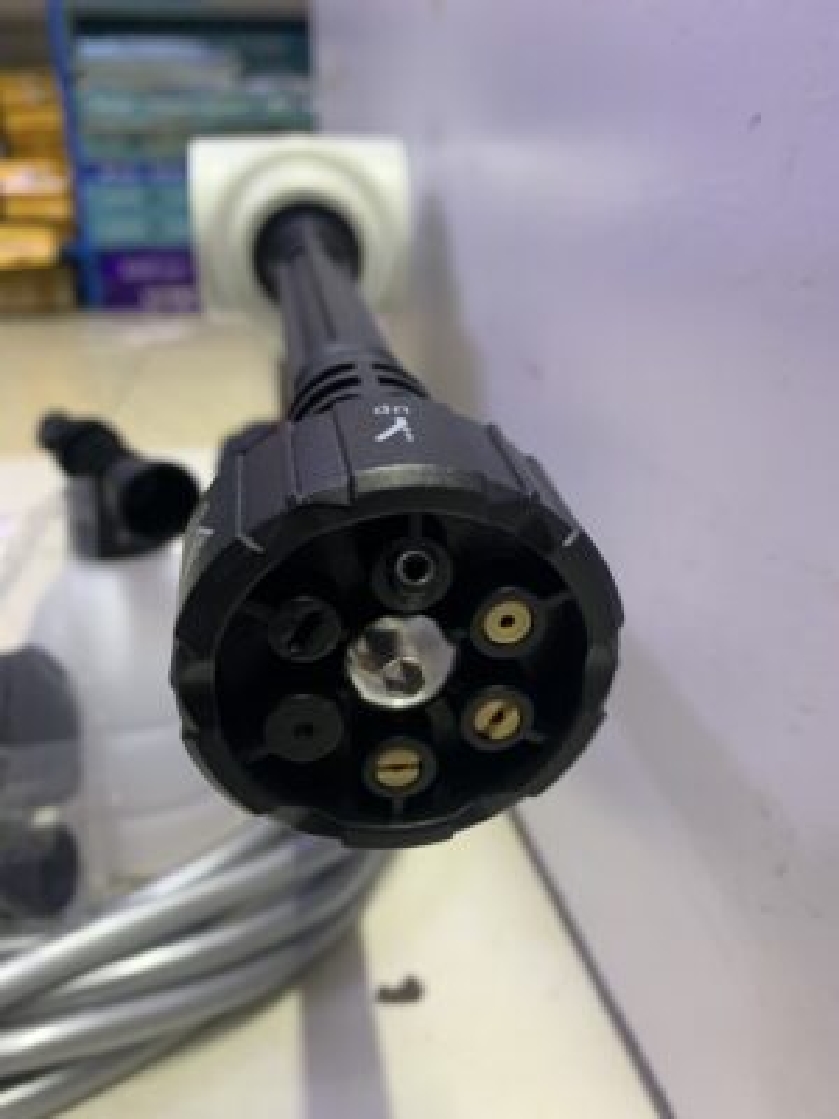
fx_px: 840
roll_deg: +1.0
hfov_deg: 53.1
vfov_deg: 67.3
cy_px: 560
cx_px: 420
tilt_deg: -20.2
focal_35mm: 26
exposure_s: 1/60
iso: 125
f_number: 1.8
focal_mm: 4.25
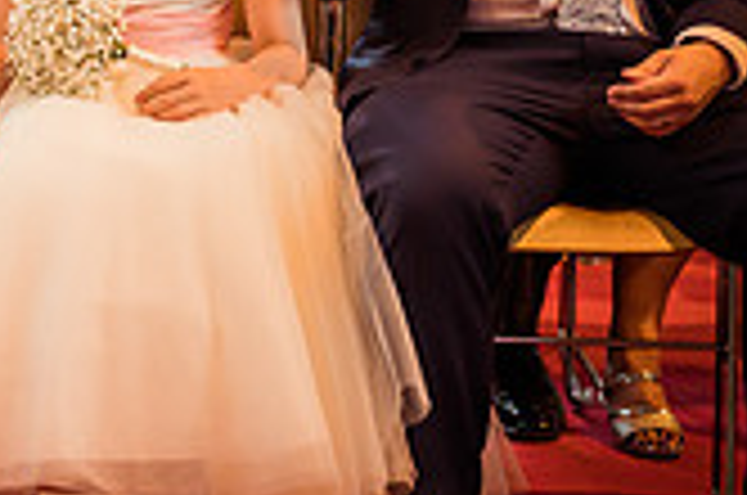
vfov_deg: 7.7
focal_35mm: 175
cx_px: -270
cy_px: -140
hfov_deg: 11.4
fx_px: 3624
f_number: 1.8
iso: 640
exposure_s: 1/160
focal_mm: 50
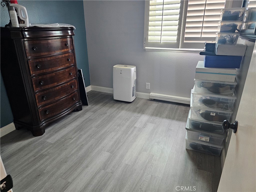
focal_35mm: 23
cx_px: 128
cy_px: 96
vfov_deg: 58.9
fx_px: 170
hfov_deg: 73.9
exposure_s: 1/120
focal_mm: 6.3
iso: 640
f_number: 1.7
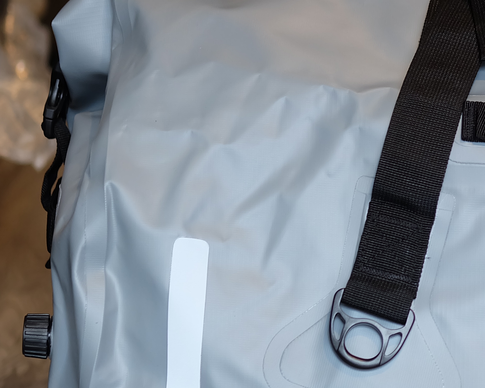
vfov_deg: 7.0
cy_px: 322
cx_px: 590
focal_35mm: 221
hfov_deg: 8.6
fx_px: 3172
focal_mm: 60
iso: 500
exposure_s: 1/125
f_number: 2.4
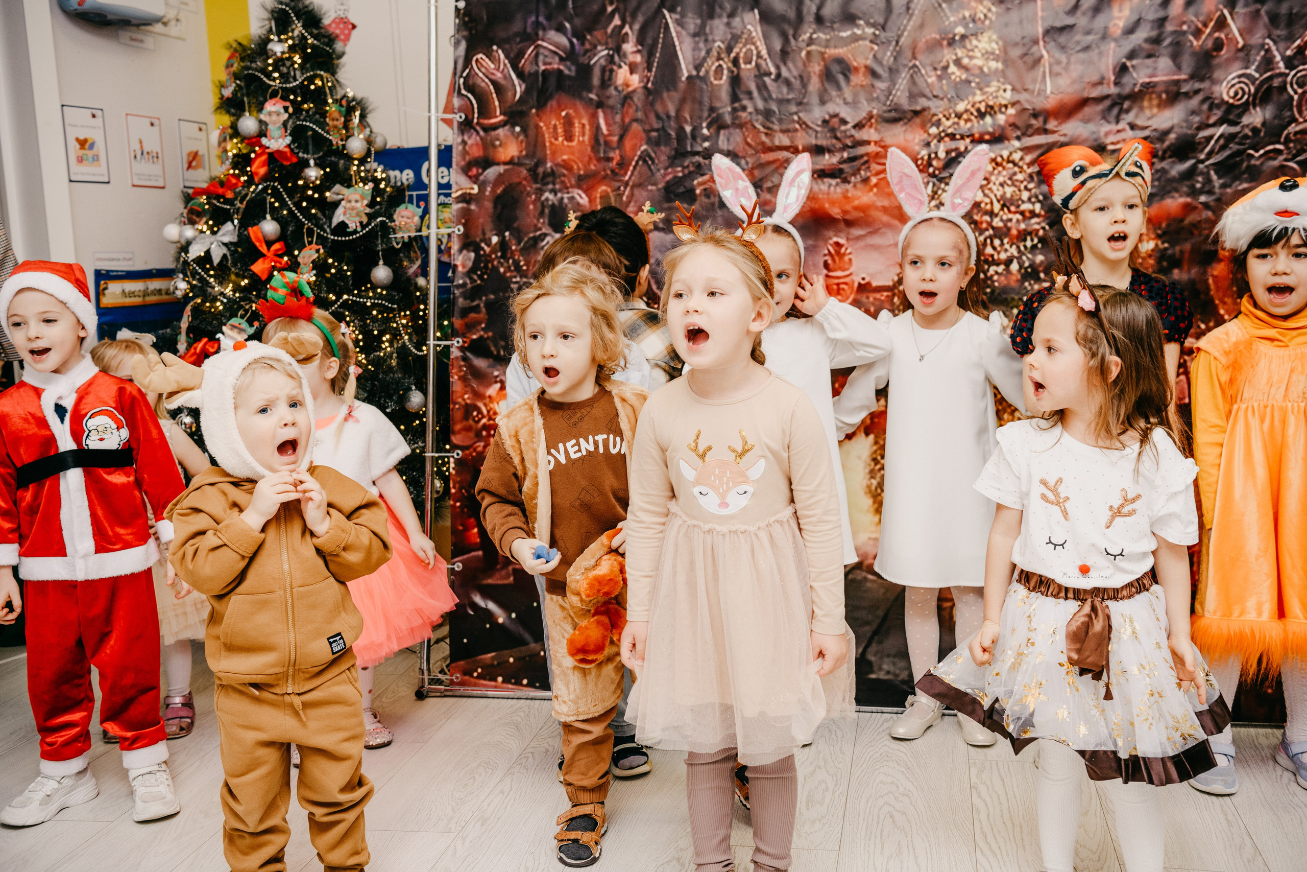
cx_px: 654
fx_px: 1380
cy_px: 436
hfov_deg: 50.7
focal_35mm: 38
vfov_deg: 35.1
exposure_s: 1/160
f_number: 4.5
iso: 320
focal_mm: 38
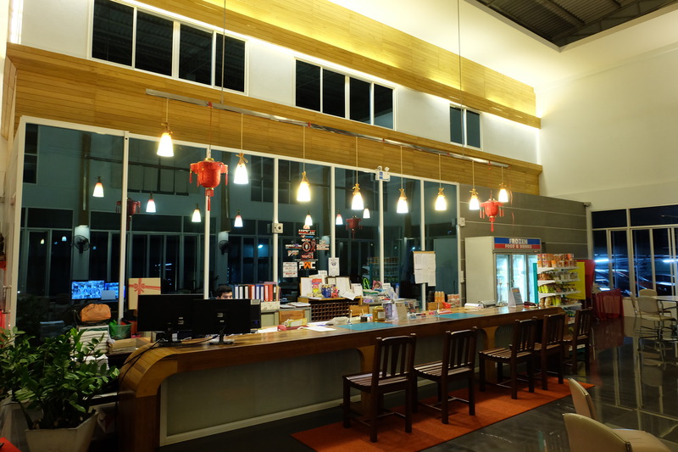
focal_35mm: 24
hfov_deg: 73.8
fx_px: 452
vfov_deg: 53.1
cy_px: 226
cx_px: 339
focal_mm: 16
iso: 1600
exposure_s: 1/5
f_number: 7.1
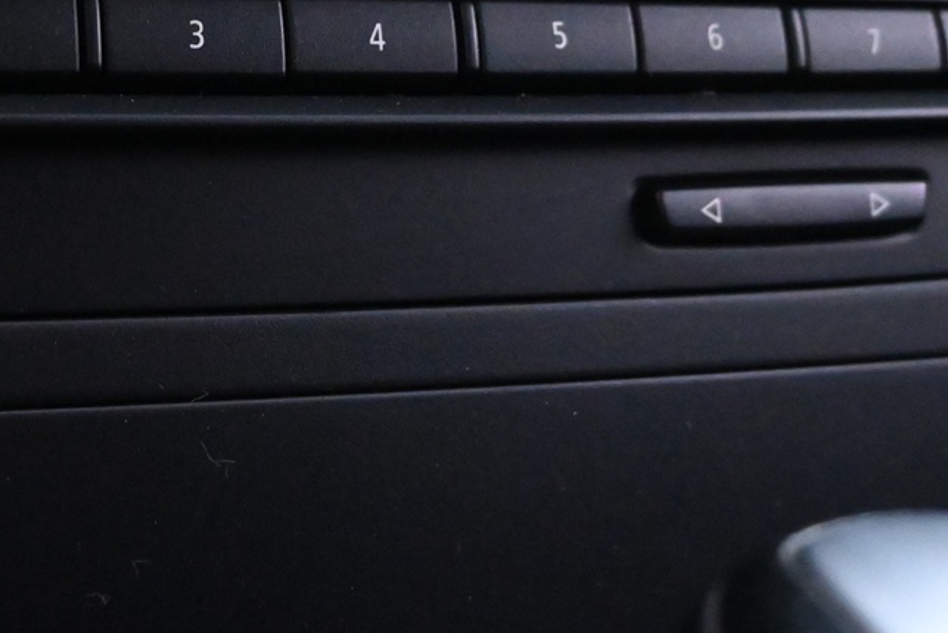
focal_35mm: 68
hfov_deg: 29.2
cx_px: 227
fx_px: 1791
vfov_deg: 19.7
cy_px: 97
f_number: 3.5
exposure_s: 1/30
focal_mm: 18
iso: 7200
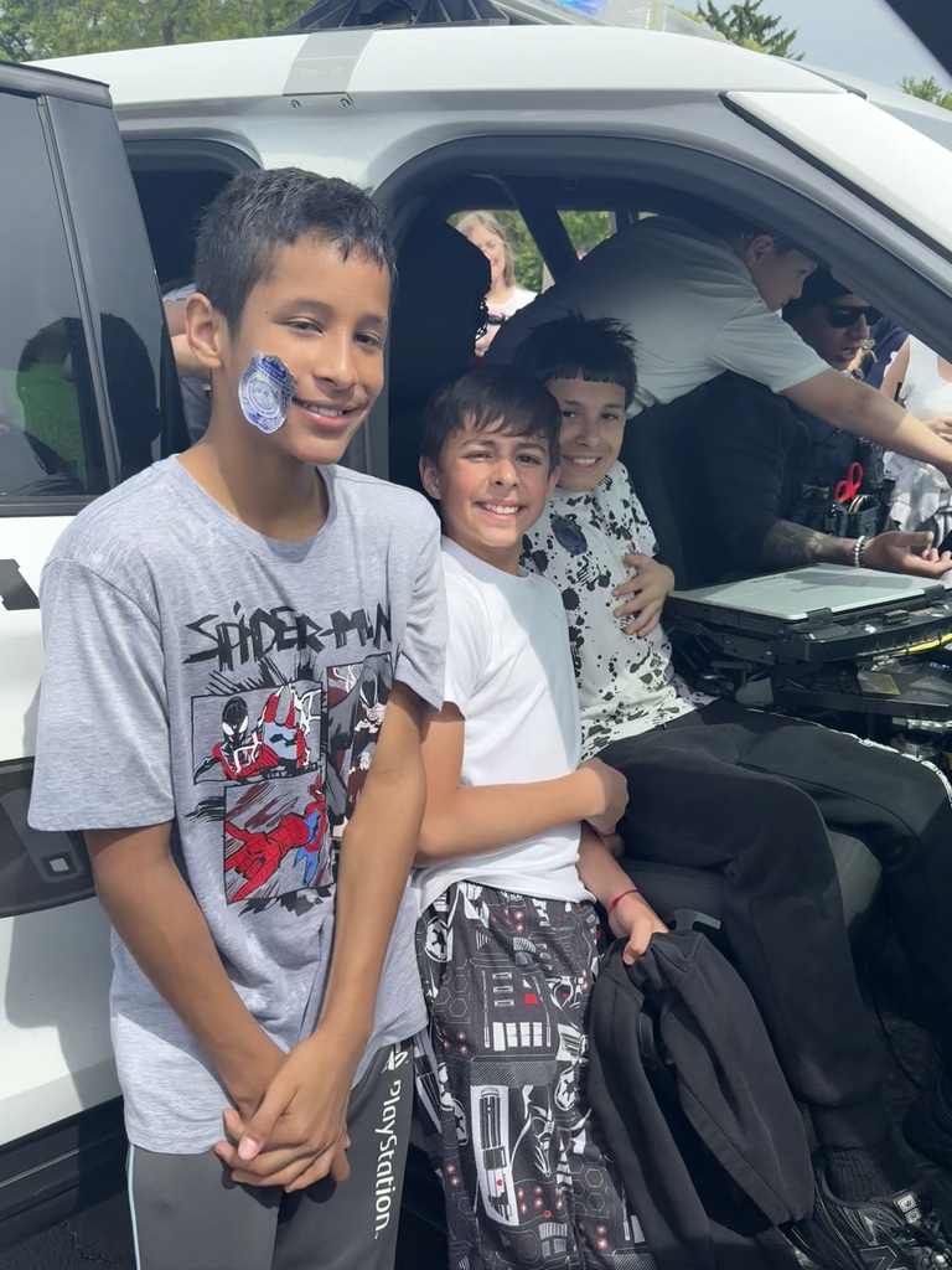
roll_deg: -1.9
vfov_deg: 71.6
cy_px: 635
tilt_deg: -21.8
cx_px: 476
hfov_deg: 56.8
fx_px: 880
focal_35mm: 24
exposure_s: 1/3953
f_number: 1.78
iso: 100
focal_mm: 6.76
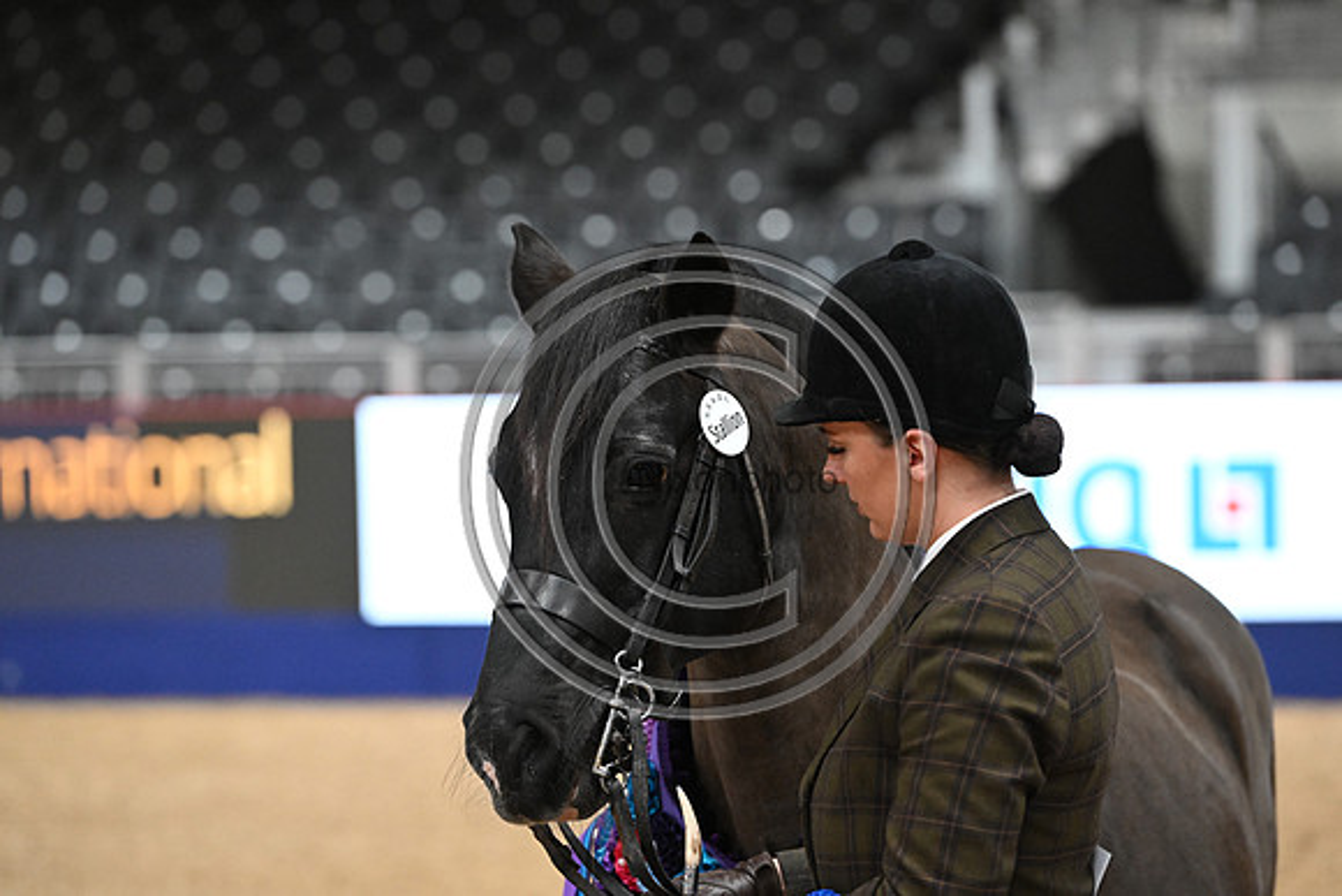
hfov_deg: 11.1
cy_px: 448
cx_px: 671
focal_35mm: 185
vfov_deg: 7.4
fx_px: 6898
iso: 6400
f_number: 4.5
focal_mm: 185
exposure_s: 1/500
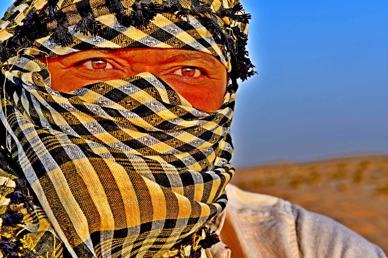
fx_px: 889
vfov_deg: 16.6
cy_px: 129
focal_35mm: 82
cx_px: 194
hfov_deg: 24.6
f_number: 8
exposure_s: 1/250
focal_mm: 55
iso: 100
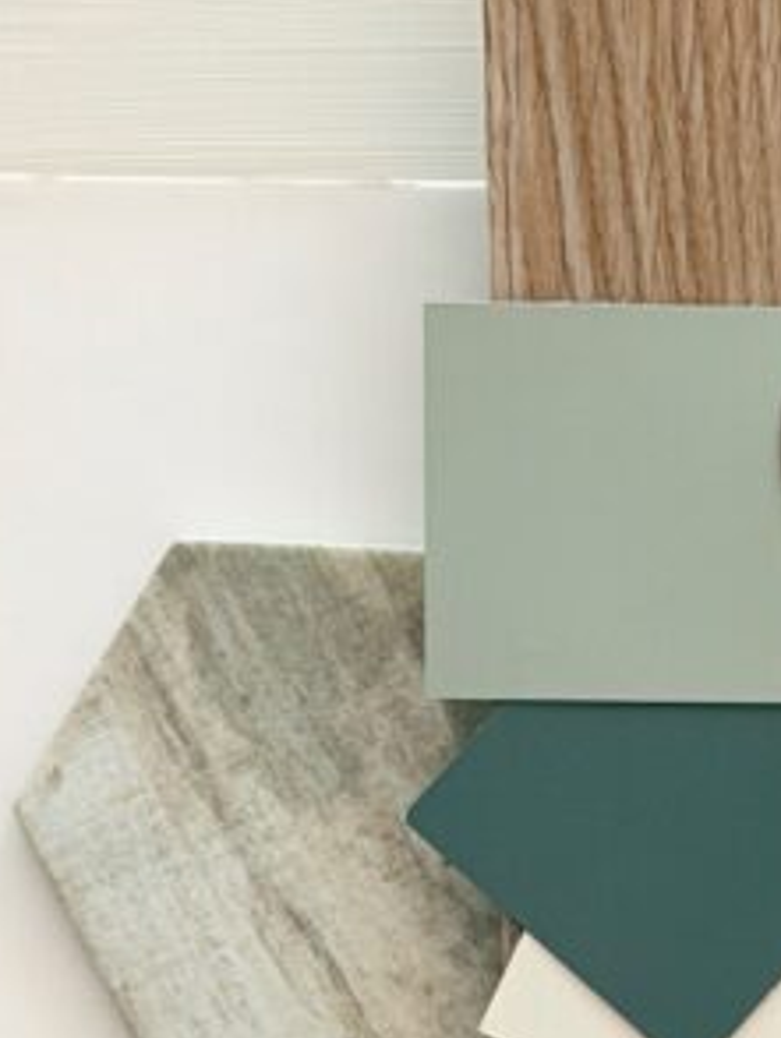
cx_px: 1043
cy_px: 1617
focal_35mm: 167
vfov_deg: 11.3
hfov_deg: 8.8
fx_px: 5016
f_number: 1.78
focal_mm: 6.76
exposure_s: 1/40
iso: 320
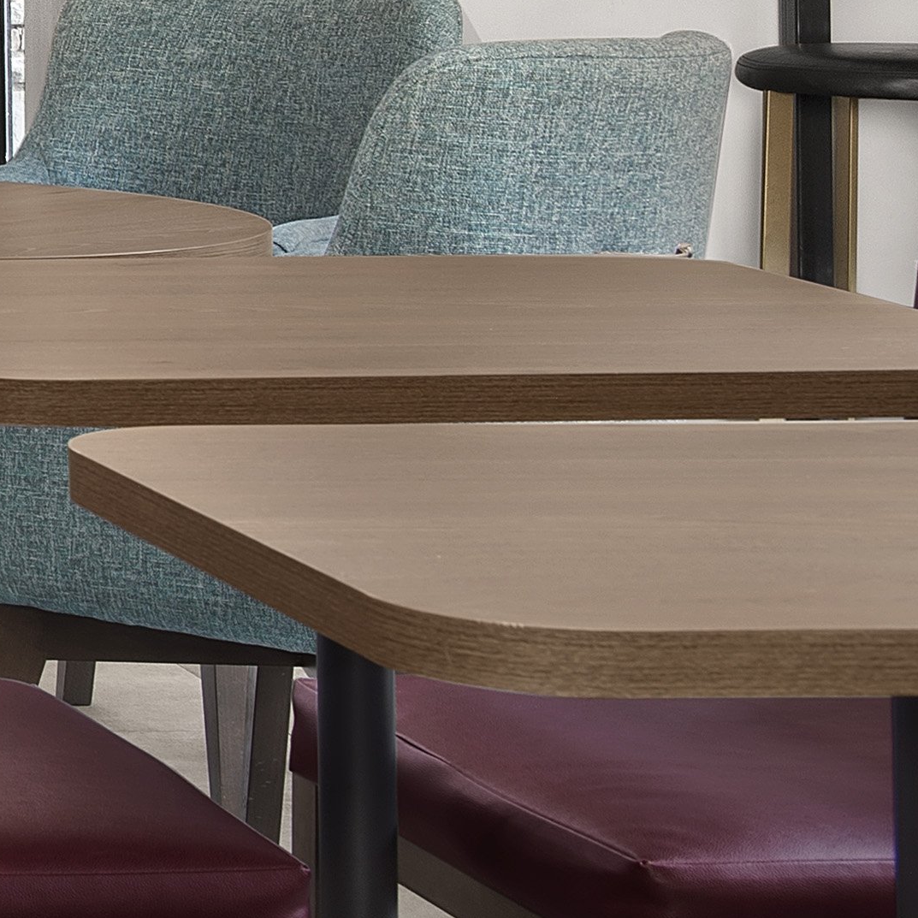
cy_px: -99
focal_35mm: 150
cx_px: -1257
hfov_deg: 10.2
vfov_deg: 11.5
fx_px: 4501
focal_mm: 34
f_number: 11
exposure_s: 1/200
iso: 1000
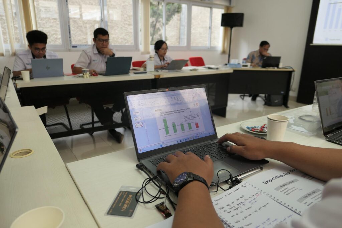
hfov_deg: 73.7
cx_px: 171
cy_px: 114
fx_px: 228
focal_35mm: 24
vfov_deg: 53.1
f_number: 1.6
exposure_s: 1/125
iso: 125
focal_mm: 8.8
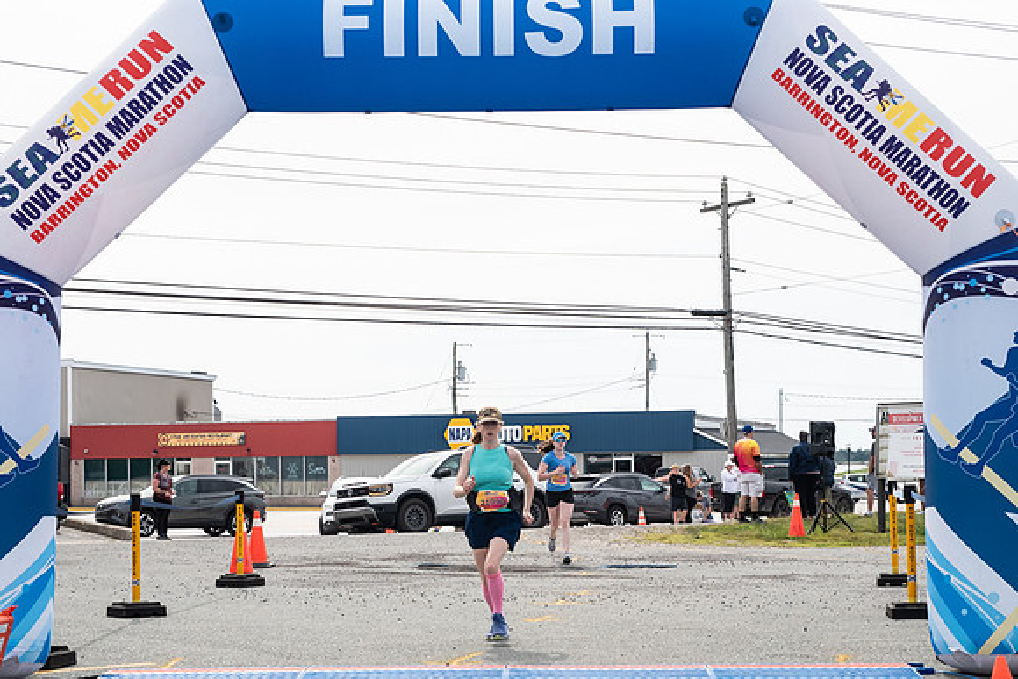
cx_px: 509
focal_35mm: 69
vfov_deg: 19.6
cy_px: 435
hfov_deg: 29.1
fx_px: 1958
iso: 800
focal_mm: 52
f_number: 4
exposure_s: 1/3200
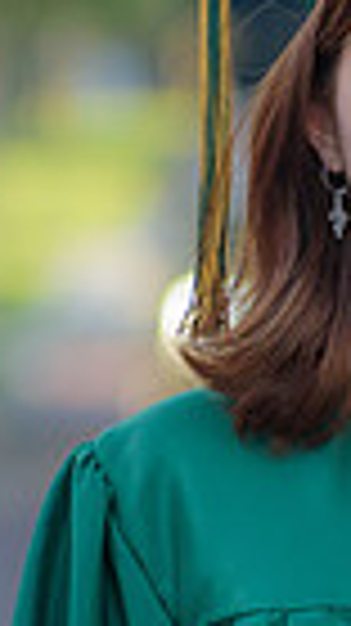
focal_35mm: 1221
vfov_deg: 1.8
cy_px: 495
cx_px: 356
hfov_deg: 1.0
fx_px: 20240
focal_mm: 240
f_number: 6
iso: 200
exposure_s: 1/125
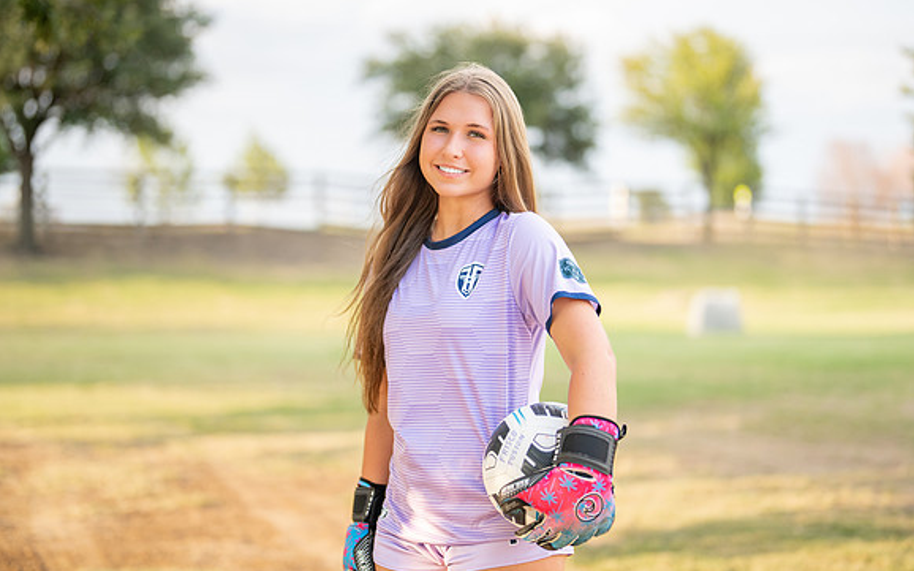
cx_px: 469
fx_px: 1519
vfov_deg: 21.3
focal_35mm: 61
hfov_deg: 33.5
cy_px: 269
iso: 125
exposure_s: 1/1250
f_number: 1.2
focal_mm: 50
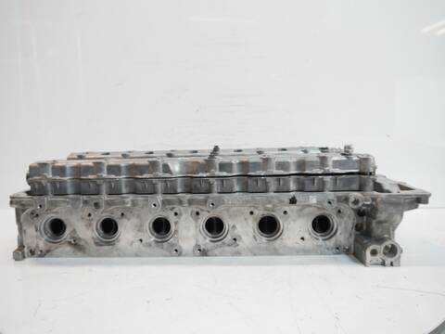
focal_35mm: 28
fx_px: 360
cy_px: 167
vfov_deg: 49.7
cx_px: 222
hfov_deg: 63.4
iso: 200
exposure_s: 1/60
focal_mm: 14
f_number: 3.5
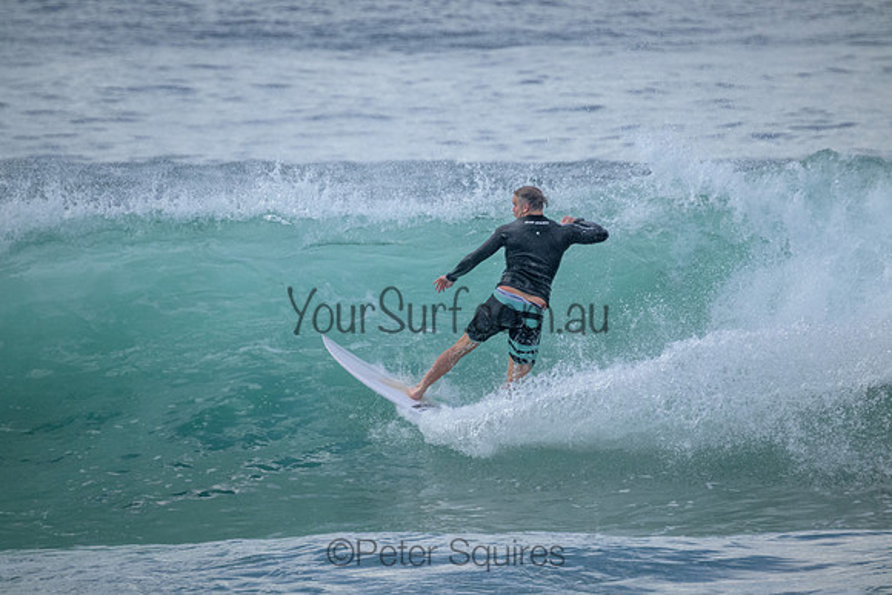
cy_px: 298
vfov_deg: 1.7
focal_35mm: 800
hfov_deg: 2.6
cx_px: 446
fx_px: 19826
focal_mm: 800
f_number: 11
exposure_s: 1/1000
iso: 6400
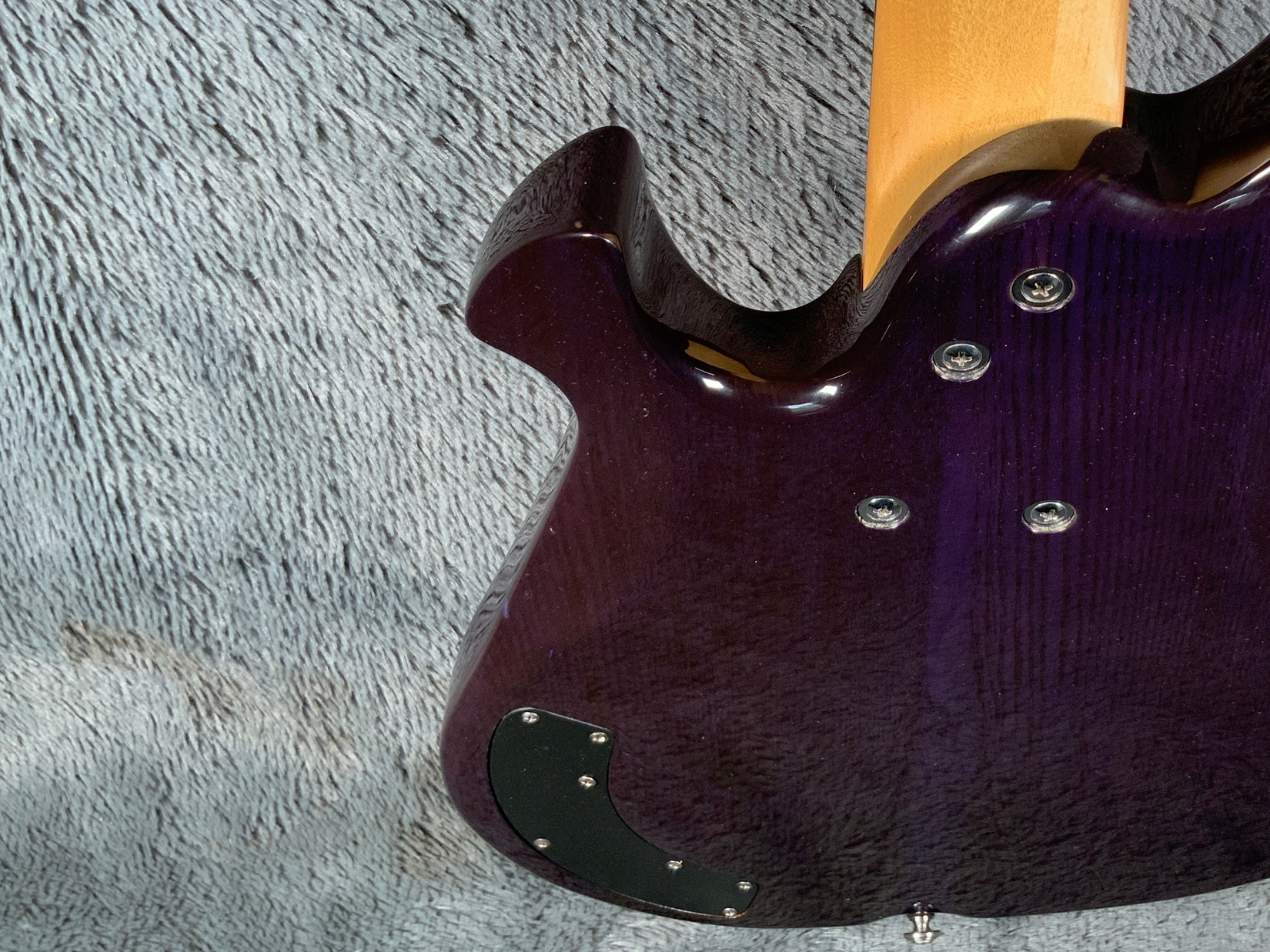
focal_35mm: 45
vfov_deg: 31.9
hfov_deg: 41.0
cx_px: 931
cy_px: 311
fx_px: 1651
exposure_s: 1/104
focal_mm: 3
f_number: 1.8
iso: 64
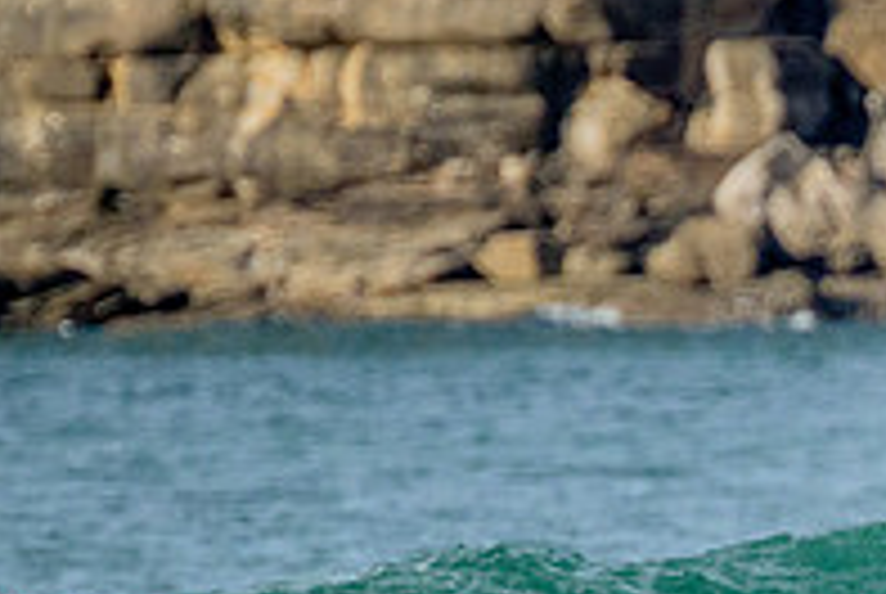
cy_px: 772
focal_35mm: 2353
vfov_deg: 0.6
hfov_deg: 0.9
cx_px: 1300
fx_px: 57996
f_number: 11
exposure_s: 1/1250
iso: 2500
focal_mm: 800
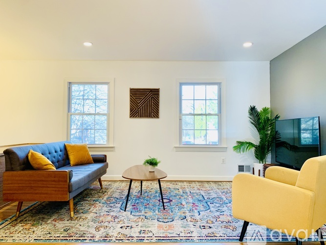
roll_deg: +0.4
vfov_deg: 53.0
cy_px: 122
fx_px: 245
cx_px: 163
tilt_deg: +1.3
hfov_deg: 67.3
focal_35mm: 26
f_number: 1.8
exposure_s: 1/60
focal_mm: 4.25
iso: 64
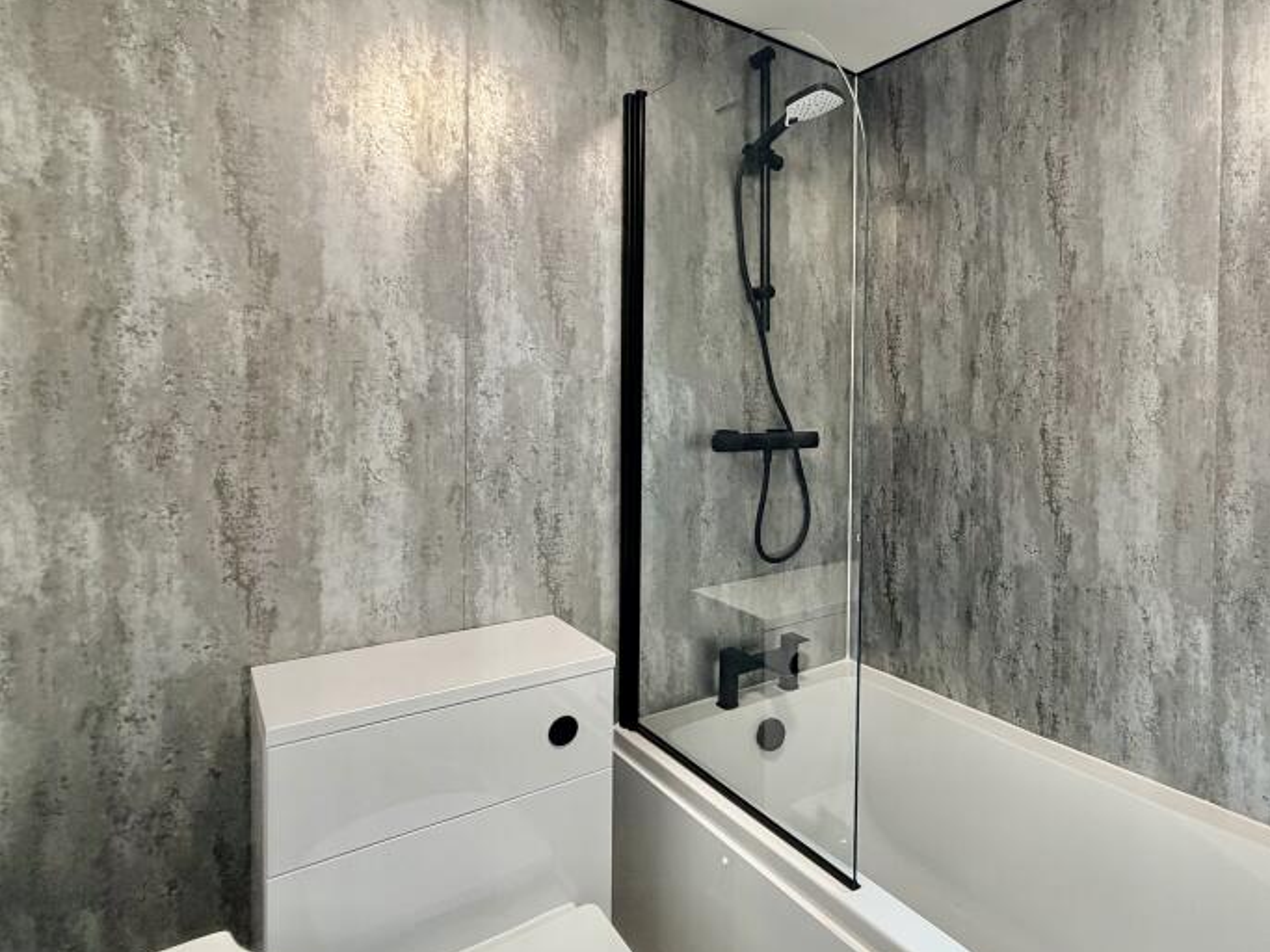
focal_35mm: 21
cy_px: 409
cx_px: 861
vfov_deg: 63.1
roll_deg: -0.5
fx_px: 770
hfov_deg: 76.1
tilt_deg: -1.0
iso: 160
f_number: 2.2
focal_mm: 2.22
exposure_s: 1/100
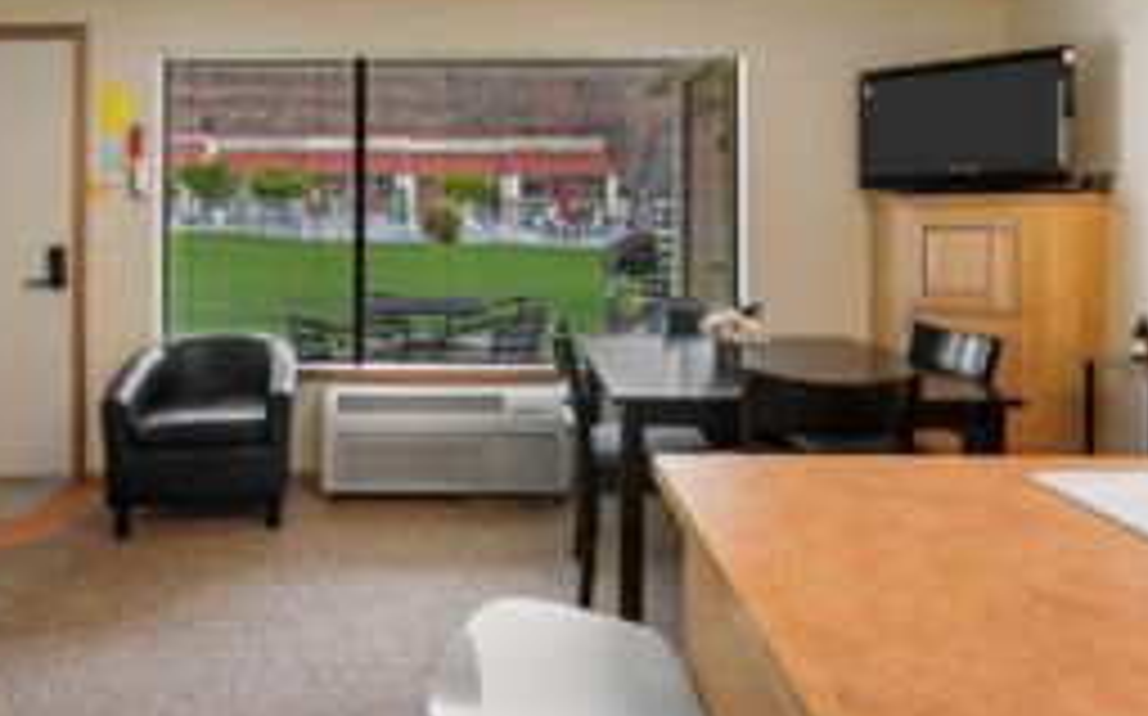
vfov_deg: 49.7
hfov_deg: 74.3
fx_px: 750
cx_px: 482
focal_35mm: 24
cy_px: 214
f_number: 8
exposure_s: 1/30
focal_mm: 15
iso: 200
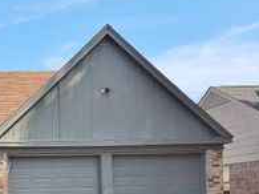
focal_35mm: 64
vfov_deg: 22.2
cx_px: -21
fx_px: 479
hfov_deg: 27.8
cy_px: 188
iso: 32
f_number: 2
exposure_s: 1/697
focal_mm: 4.6
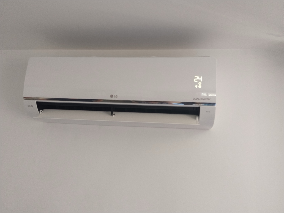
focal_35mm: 29
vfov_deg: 48.2
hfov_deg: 61.7
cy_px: 106
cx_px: 142
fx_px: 238
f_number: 1.8
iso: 320
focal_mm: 4.22
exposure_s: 1/33.3
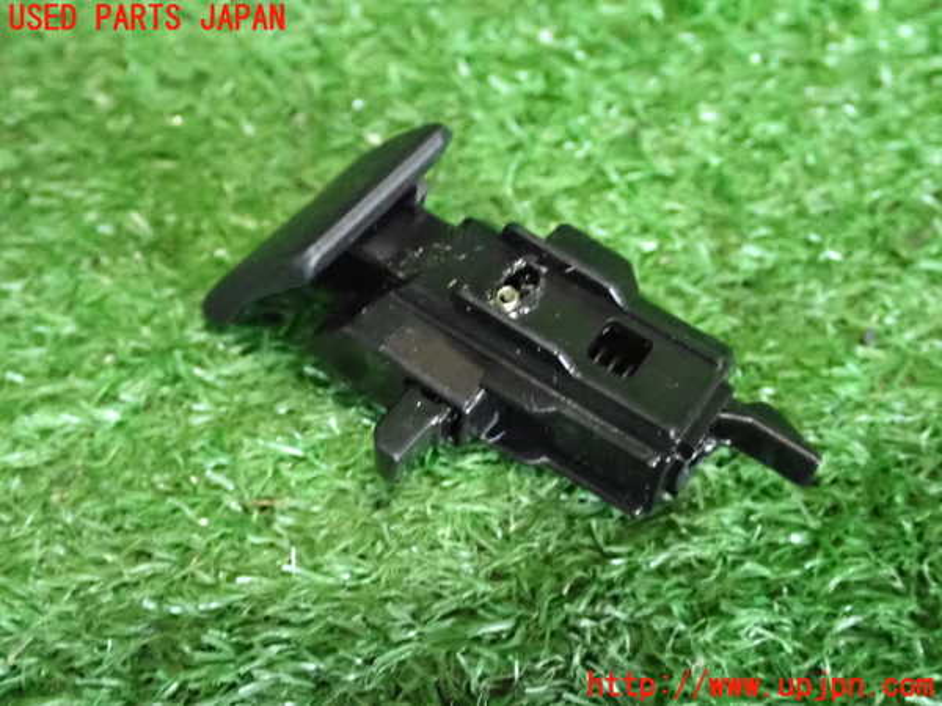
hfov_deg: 35.5
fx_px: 1469
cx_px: 471
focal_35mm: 54
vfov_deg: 27.0
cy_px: 353
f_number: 3.3
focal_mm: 9.65
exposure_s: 1/50
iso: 5000
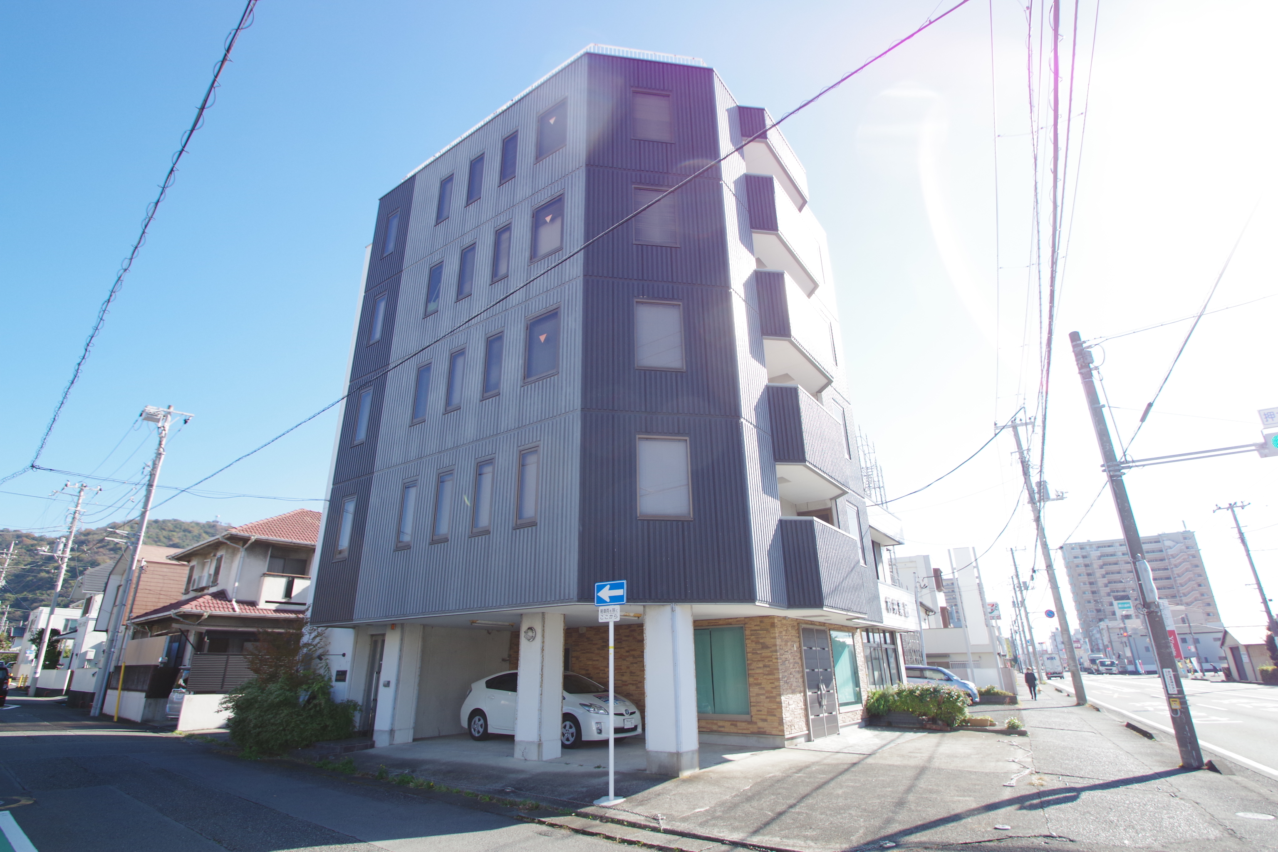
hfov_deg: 96.7
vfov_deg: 73.7
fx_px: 568
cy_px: 426
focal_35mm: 16
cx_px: 639
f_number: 8
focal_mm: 11.25
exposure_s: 1/200
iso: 200
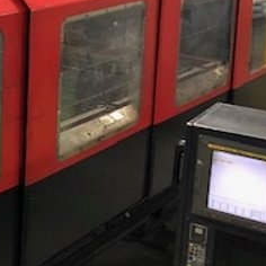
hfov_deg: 19.0
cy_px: 28
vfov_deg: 20.2
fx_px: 730
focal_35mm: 84
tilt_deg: -13.3
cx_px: -90
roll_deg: +0.7
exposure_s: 1/15
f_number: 1.8
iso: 100
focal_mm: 3.99
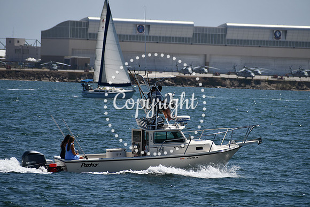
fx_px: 3488
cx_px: 155
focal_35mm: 405
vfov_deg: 3.4
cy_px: 104
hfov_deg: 5.1
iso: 200
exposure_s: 1/1600
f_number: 7.1
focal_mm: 270
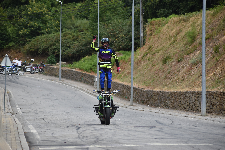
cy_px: 75
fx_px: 1359
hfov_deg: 9.5
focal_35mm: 218
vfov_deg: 6.3
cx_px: 112
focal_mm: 145
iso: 400
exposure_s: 1/1000
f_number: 4.8
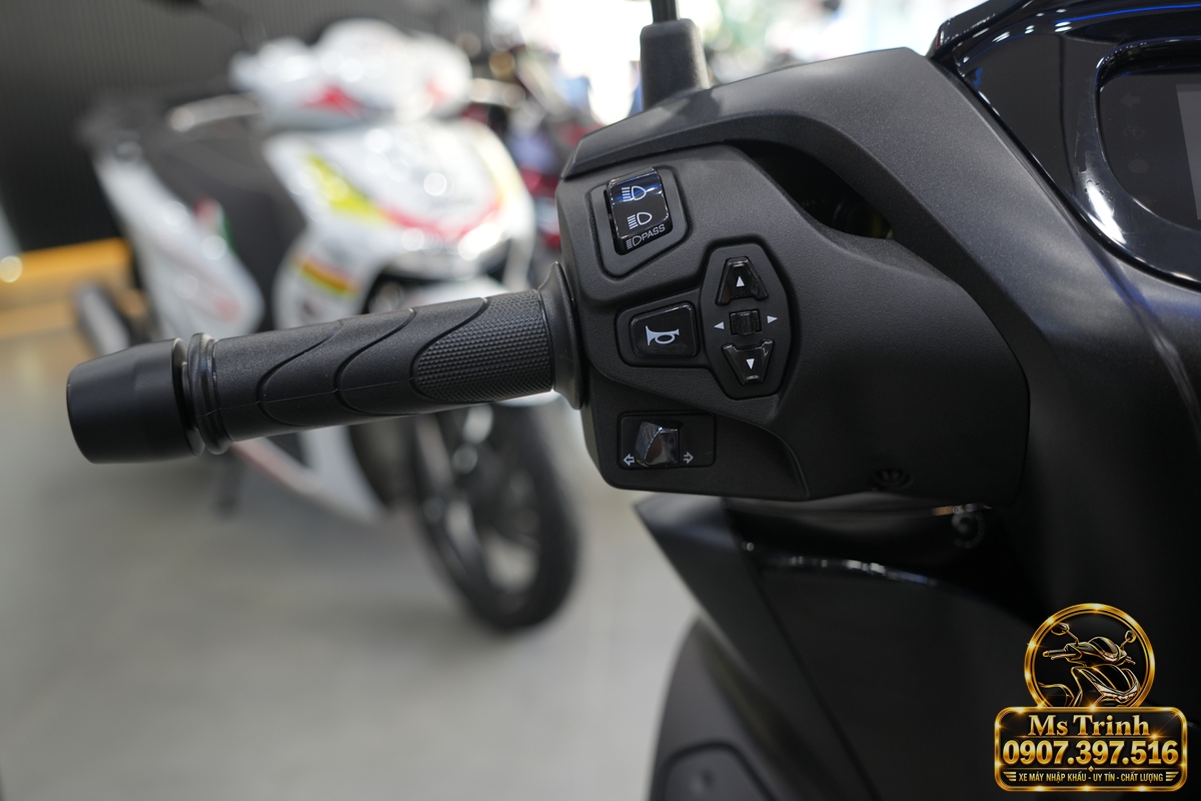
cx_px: 600
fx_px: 1166
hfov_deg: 54.5
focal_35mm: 35
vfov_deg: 37.9
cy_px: 400
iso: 200
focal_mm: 23.3
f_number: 2.8
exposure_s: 1/60
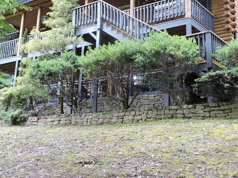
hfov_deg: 35.5
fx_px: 371
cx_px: 110
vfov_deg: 26.7
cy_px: 46
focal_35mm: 54
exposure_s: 1/50
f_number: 3.3
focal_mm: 6.2
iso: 100
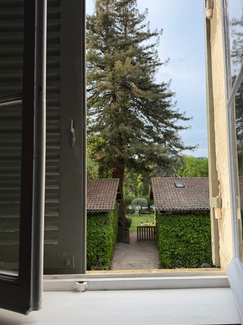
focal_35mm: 30
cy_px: 156
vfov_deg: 59.9
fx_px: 281
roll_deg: +1.1
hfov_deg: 46.8
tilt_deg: +4.7
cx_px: 129
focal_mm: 6.76
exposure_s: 1/1106
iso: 100
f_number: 1.78
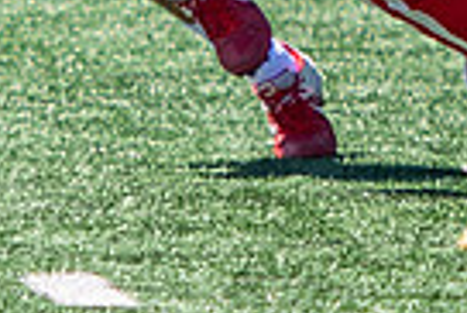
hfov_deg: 1.1
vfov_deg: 0.7
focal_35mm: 1948
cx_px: 428
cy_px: -520
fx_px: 25297
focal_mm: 145
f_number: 2.8
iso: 160
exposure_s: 1/2500
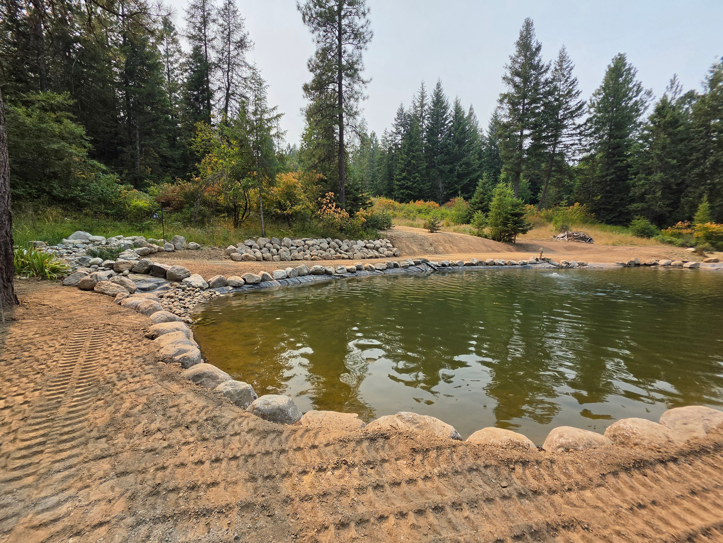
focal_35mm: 13
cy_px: 272
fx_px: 272
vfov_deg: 89.9
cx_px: 362
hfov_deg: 106.2
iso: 32
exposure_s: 1/2397
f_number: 1.9
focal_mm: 2.2
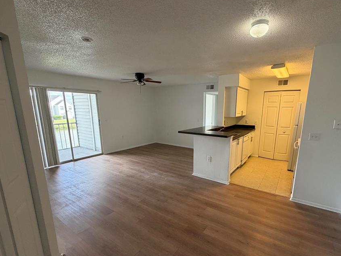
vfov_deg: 74.4
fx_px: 167
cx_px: 187
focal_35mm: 17
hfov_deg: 90.8
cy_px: 143
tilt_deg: -10.6
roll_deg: +0.7
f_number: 2.2
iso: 200
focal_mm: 2.22
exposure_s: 1/121
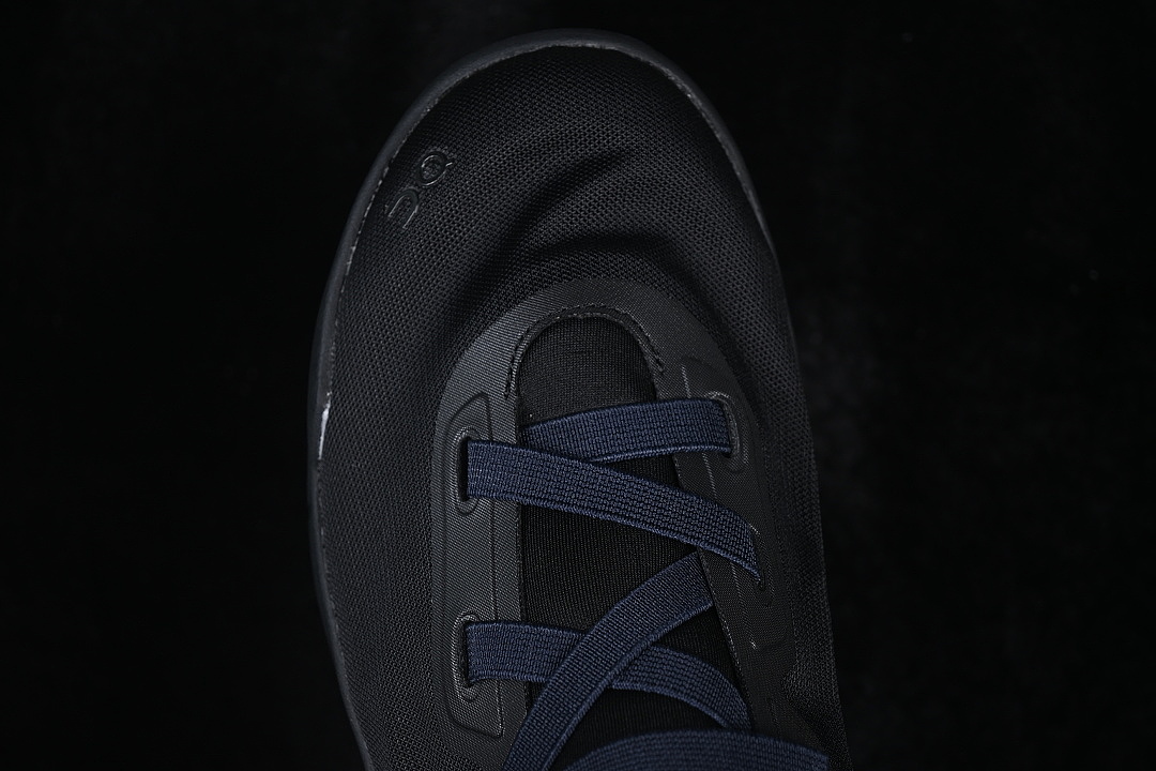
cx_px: 578
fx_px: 2408
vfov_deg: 18.2
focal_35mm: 75
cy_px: 386
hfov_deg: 27.0
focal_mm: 50
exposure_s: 1/60
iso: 160
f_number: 6.3
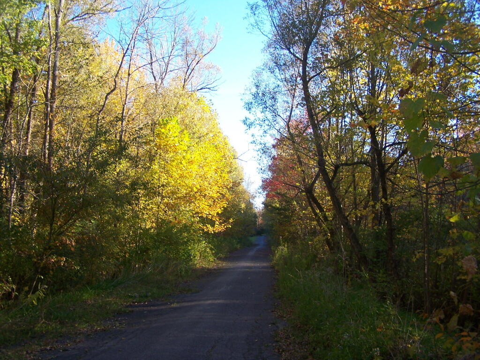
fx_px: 527
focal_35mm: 38
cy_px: 180
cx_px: 240
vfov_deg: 37.7
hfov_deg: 49.0
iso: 80
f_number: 2.8
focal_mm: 6.3
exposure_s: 1/200
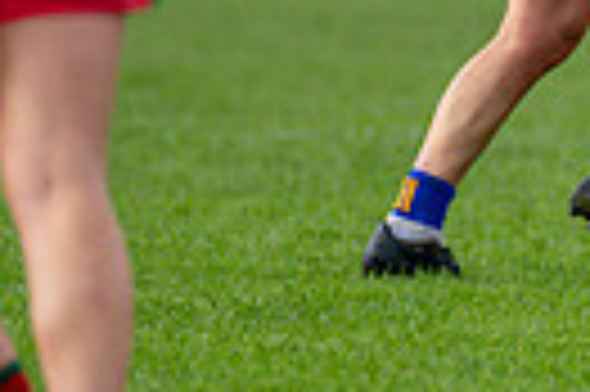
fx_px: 32704
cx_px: 973
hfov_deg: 1.0
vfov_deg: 0.7
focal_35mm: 1998
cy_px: -32
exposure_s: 1/2500
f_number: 2.8
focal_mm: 300
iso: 250
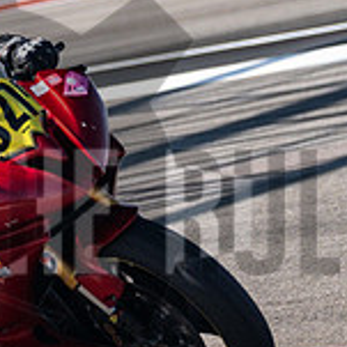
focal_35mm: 607
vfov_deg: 2.9
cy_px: 215
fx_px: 6884
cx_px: -30
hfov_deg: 2.9
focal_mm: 124.3
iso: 800
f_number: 2.8
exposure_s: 1/2500
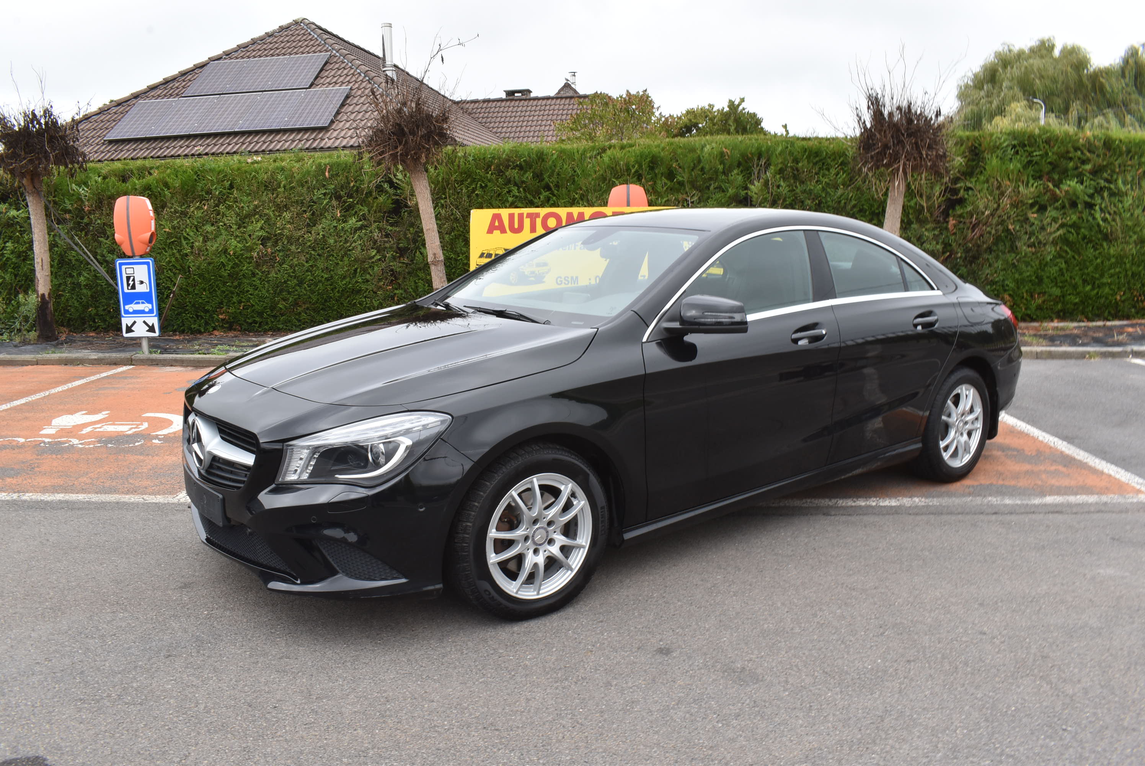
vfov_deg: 48.0
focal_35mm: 27
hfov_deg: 67.3
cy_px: 383
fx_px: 859
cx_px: 572
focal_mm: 18
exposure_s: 1/30
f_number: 20
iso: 200
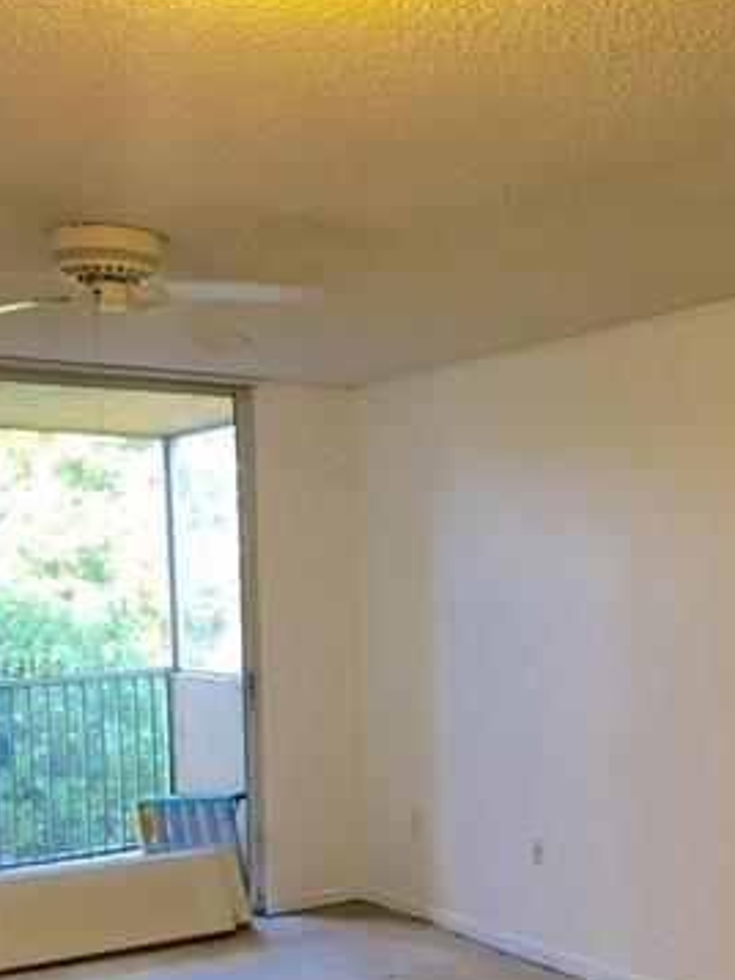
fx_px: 1471
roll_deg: +0.4
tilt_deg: -2.1
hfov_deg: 27.5
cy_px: 667
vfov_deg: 36.4
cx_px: 587
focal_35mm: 52
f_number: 2.2
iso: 64
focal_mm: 4.15
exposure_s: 1/15
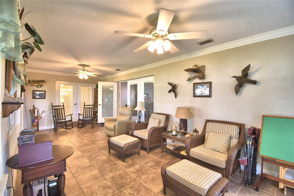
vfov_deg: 77.3
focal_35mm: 15
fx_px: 122
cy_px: 98
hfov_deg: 100.4
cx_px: 147
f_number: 4.5
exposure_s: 1/30
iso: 400
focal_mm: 10
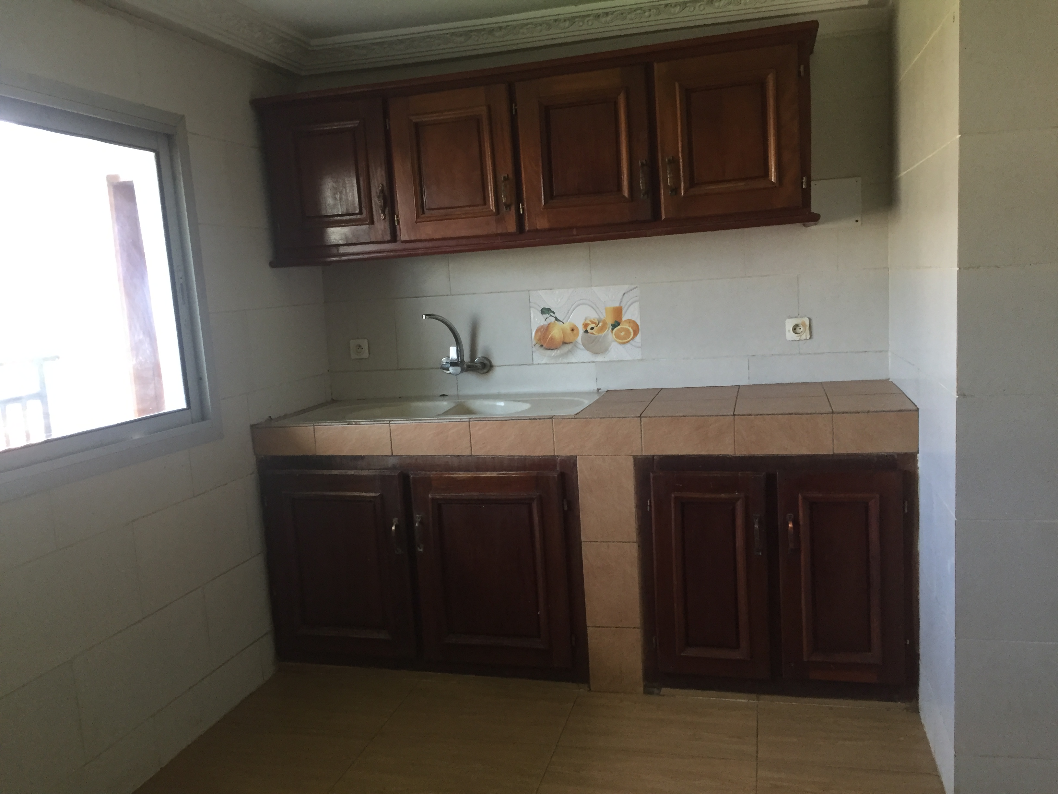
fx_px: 886
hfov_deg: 61.7
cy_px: 397
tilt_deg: -7.0
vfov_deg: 48.2
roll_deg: +3.1
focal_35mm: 29
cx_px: 529
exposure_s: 1/33
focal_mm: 4.15
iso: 160
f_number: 2.2
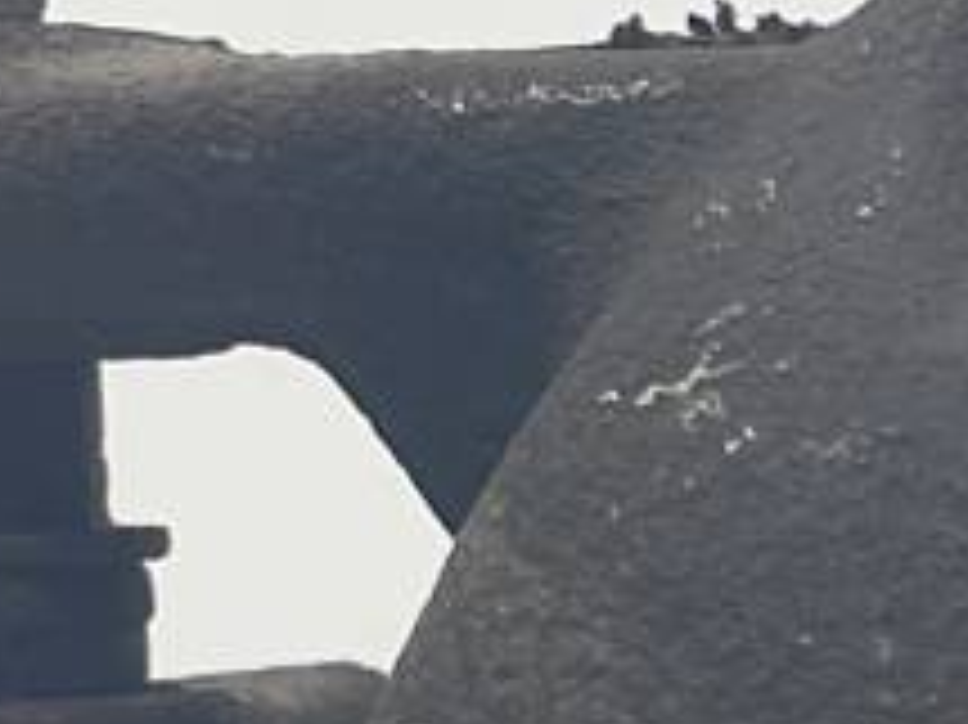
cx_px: 1801
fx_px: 4863
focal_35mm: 174
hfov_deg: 10.6
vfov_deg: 8.3
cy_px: 1165
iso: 50
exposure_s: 1/166
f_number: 2.4
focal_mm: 4.3
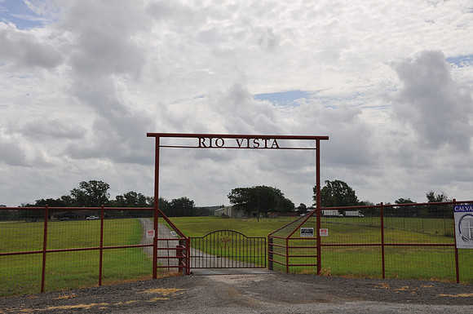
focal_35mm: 48
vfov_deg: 28.0
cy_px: 157
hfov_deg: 41.2
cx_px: 236
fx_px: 630
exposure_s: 1/160
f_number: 13
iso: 200
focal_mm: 32
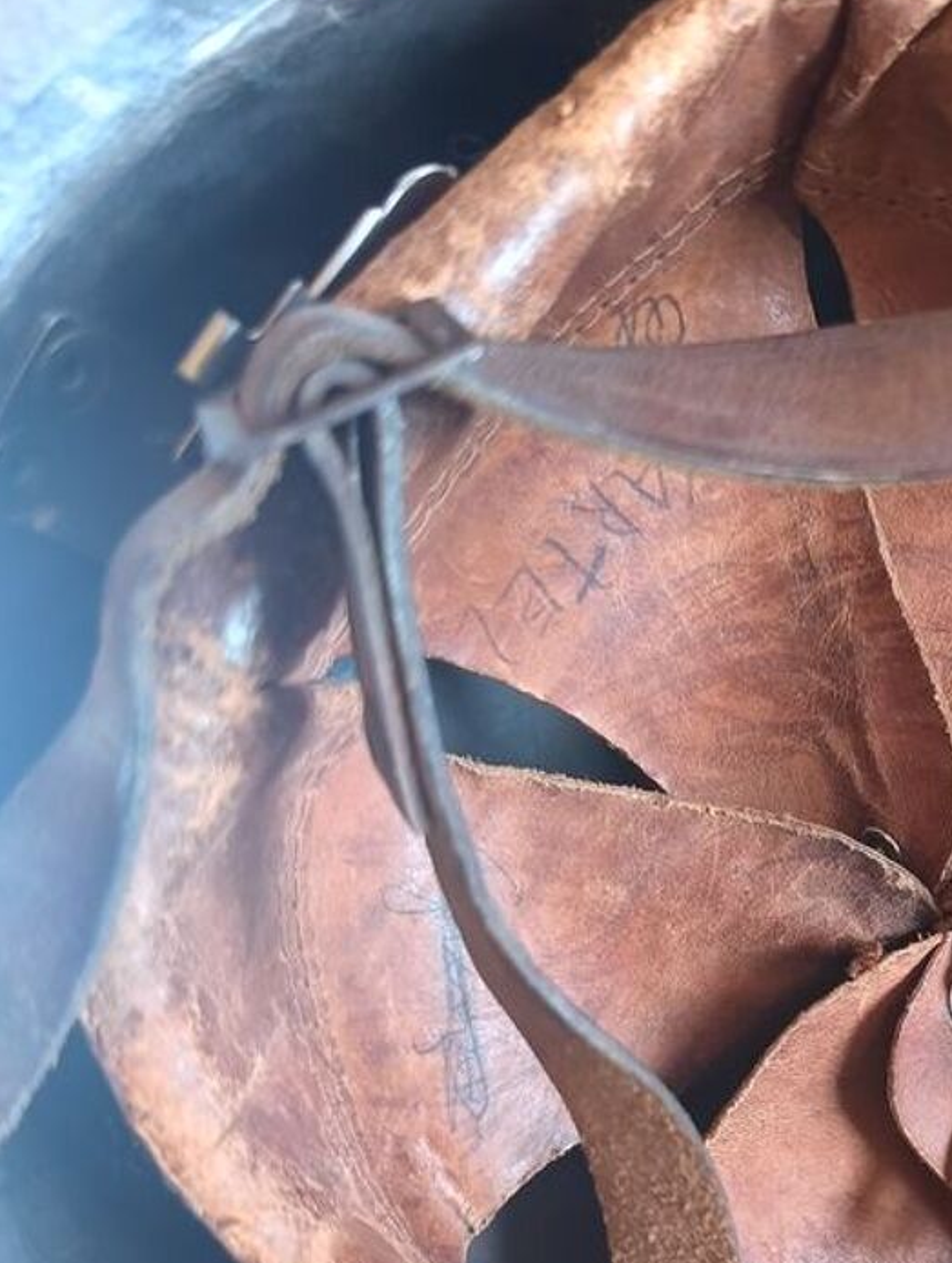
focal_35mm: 44
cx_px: 903
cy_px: 897
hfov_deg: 31.1
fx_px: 1609
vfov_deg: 42.0
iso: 1000
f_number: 1.69
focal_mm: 6.06
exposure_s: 1/40
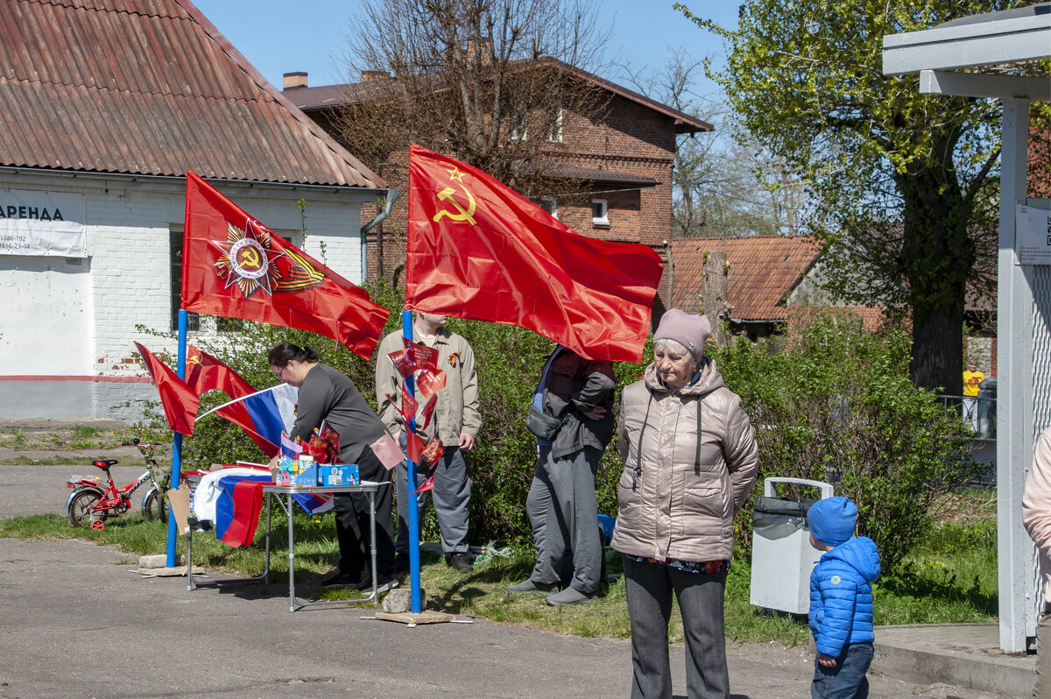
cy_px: 350
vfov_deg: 18.2
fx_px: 2188
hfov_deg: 27.0
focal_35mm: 75
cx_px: 526
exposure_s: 1/640
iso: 640
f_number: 13
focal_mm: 50
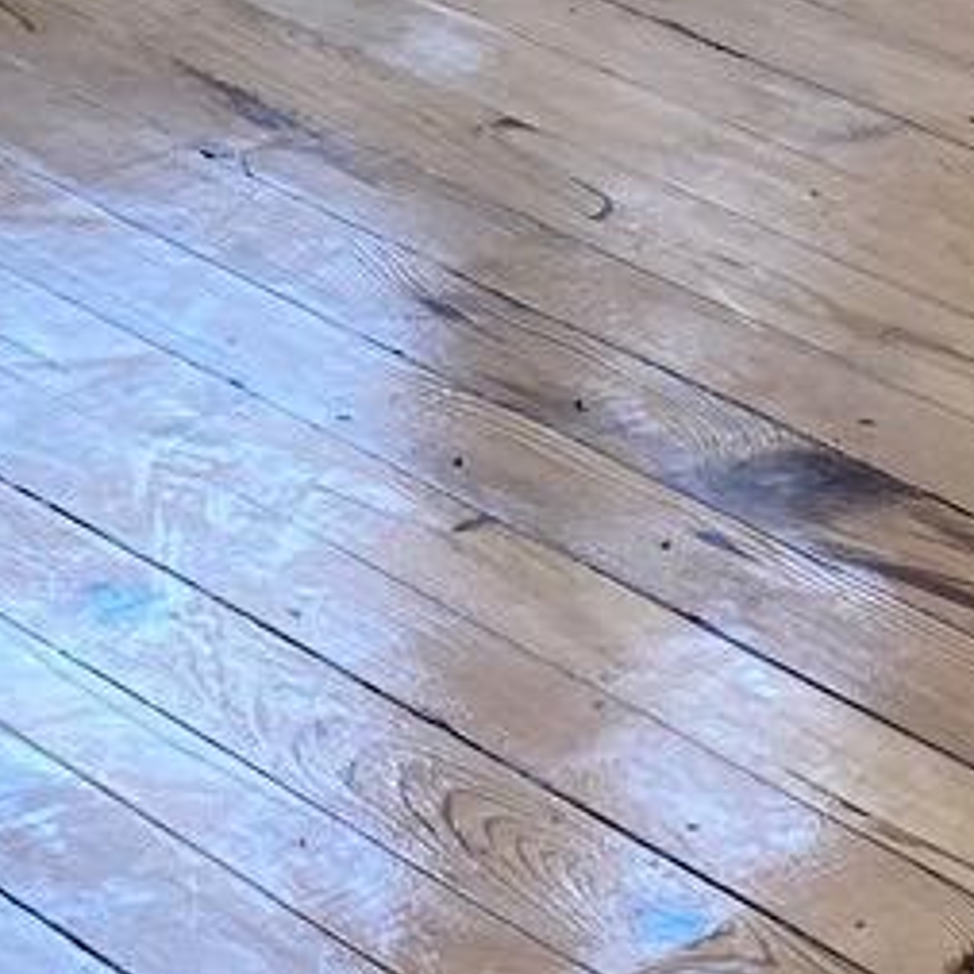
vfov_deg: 9.4
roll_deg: +4.0
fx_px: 5826
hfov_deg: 9.5
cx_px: 293
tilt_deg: -17.4
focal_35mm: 183
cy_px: -181
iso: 32
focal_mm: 4.25
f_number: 1.8
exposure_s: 1/120
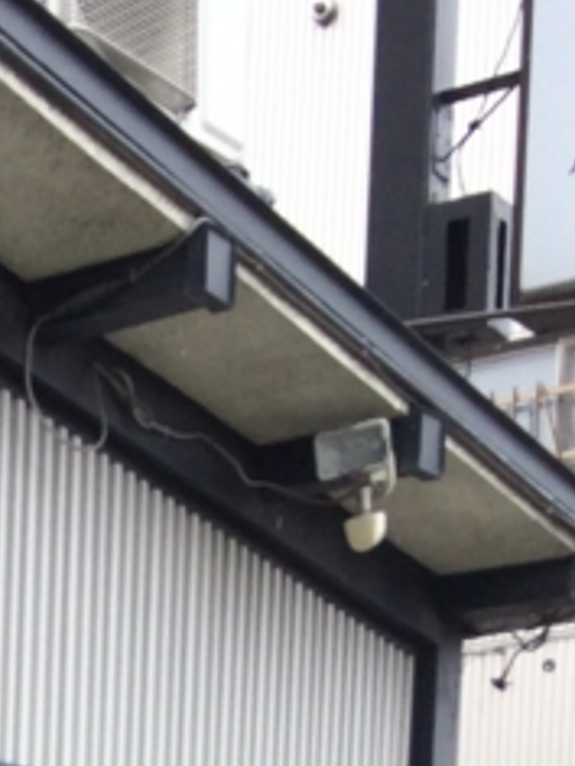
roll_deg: +0.9
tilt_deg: -7.3
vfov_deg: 13.4
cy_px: 1551
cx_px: -598
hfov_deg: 10.7
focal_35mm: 126
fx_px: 2791
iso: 32
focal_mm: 4.15
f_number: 2.2
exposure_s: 1/354
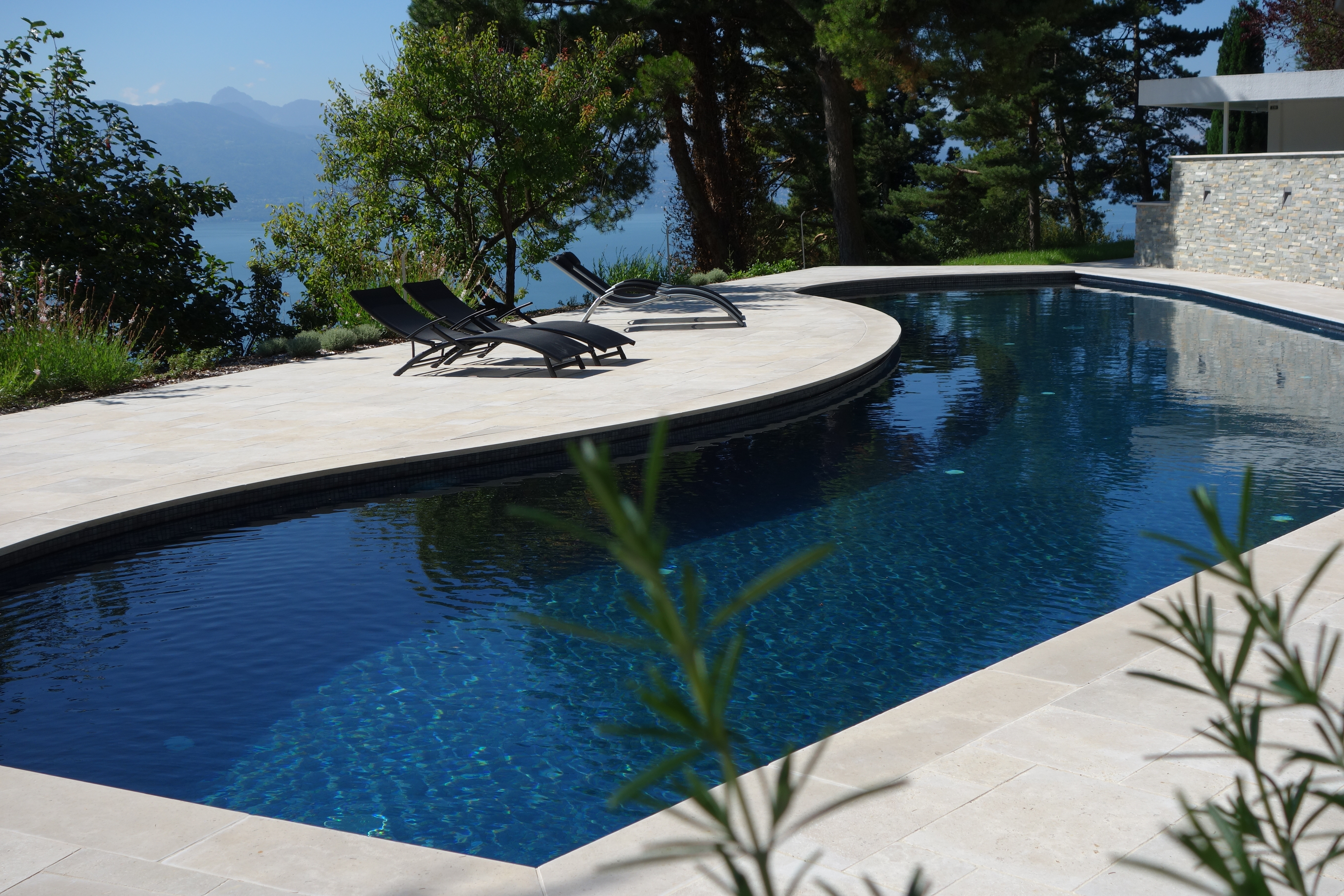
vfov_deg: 29.2
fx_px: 1717
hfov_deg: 42.7
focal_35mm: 46
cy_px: 448
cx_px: 672
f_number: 5.6
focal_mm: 16.99
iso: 100
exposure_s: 1/640
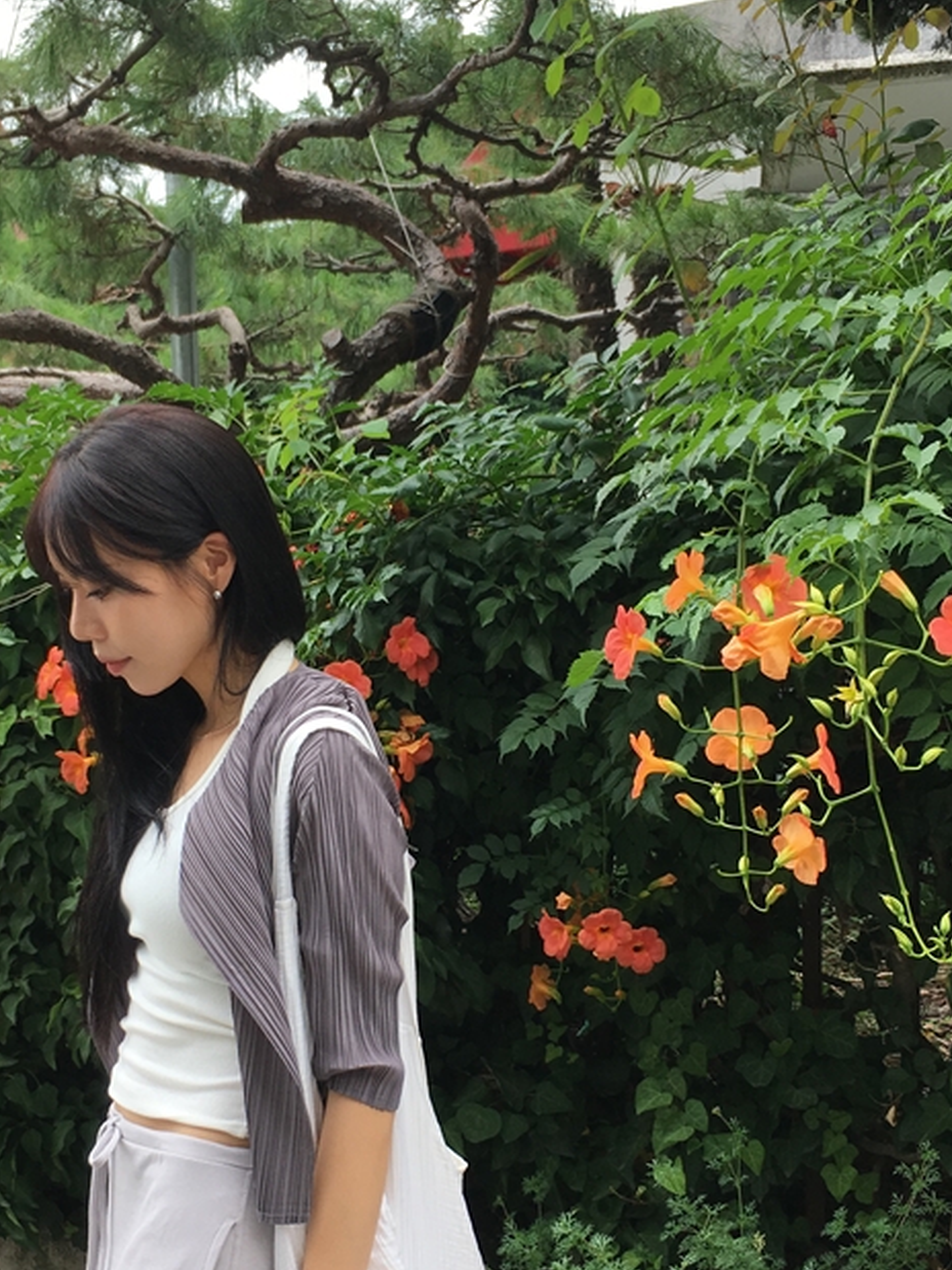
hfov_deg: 29.1
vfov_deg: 38.1
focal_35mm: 50
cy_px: 727
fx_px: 1834
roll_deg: +0.3
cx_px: 416
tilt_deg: -3.7
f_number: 2.2
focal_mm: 4.15
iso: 25
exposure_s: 1/311
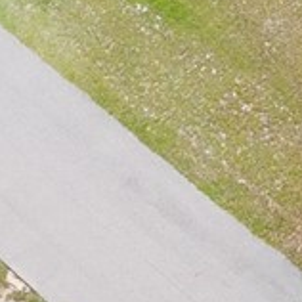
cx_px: 394
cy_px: -518
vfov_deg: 7.4
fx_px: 2122
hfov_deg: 8.0
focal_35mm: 215
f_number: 1.8
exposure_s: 1/640
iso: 100
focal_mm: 8.67
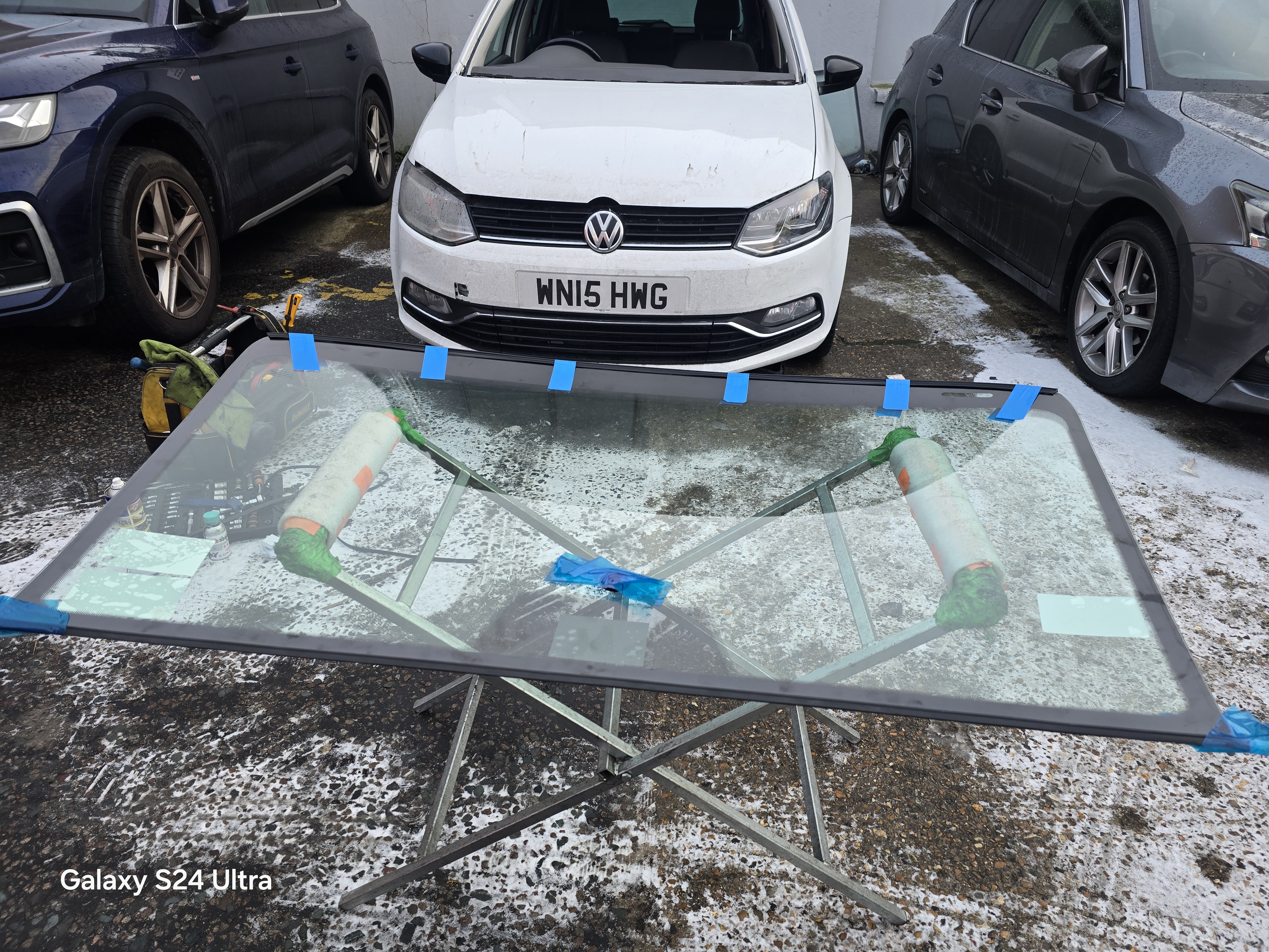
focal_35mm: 23
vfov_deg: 58.9
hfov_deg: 73.9
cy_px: 476
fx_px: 843
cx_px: 634
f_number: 1.7
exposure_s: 1/100
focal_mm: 6.3
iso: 80
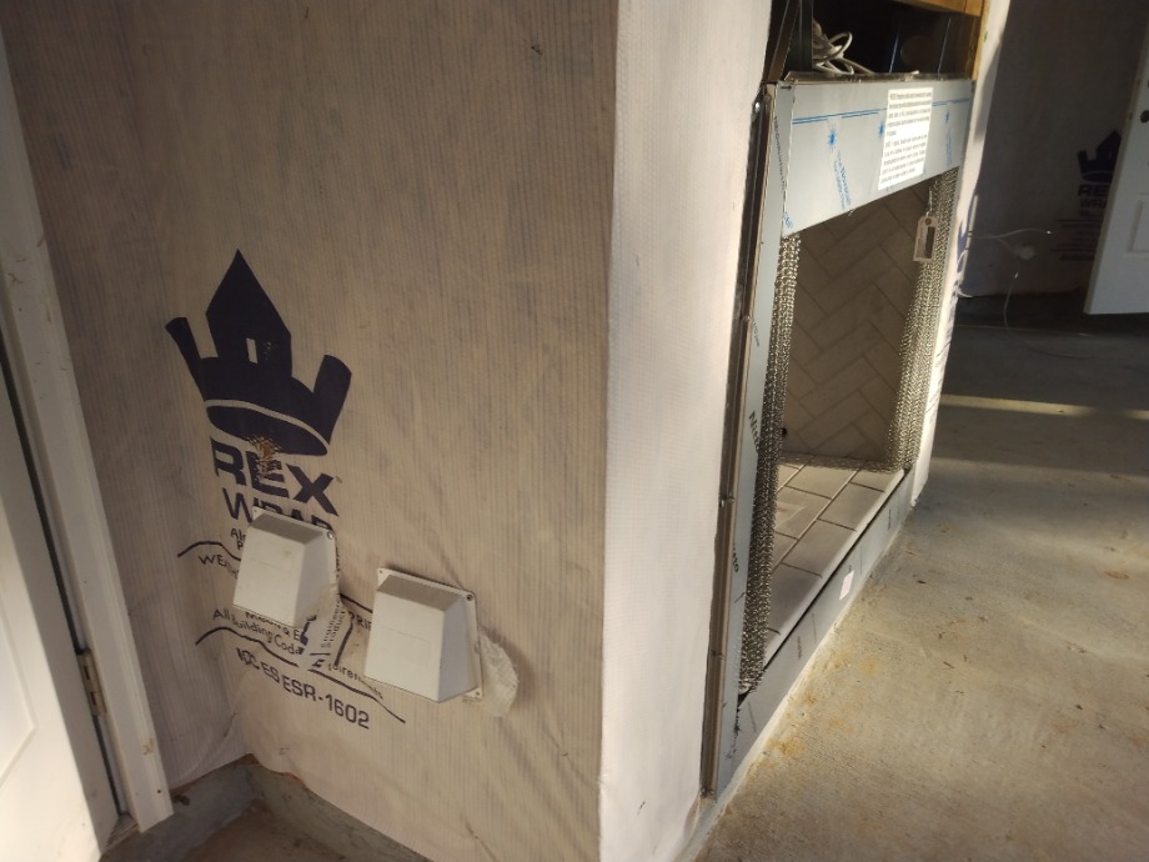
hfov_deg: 81.7
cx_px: 574
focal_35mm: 20
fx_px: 664
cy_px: 431
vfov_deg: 66.0
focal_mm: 3.54
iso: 100
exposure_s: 1/373
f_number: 2
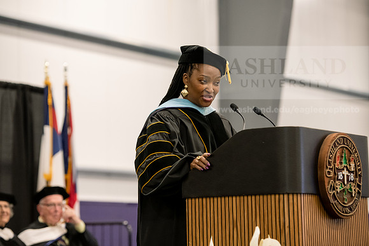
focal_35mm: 125
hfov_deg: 16.4
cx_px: 184
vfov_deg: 11.0
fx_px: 1281
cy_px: 123
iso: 3200
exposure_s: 1/200
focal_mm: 125
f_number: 3.5
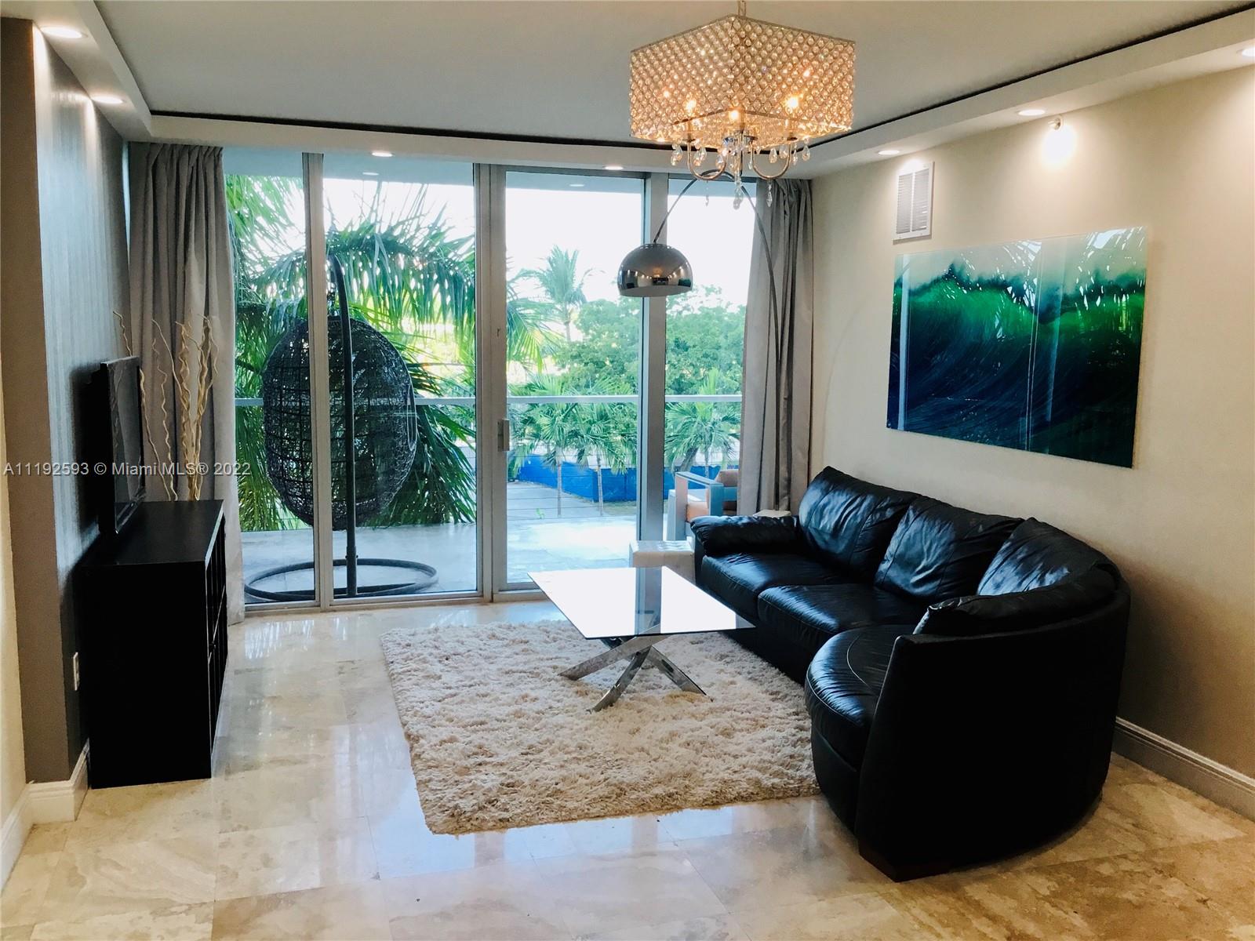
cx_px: 628
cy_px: 470
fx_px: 1124
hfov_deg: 58.4
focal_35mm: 31
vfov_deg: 45.4
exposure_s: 1/40
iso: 25
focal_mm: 3.3
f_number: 2.4
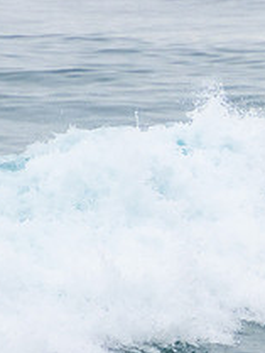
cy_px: 220
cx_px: 435
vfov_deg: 1.4
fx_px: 14969
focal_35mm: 1468
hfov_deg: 1.0
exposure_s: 1/1250
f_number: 5.6
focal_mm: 400
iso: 500
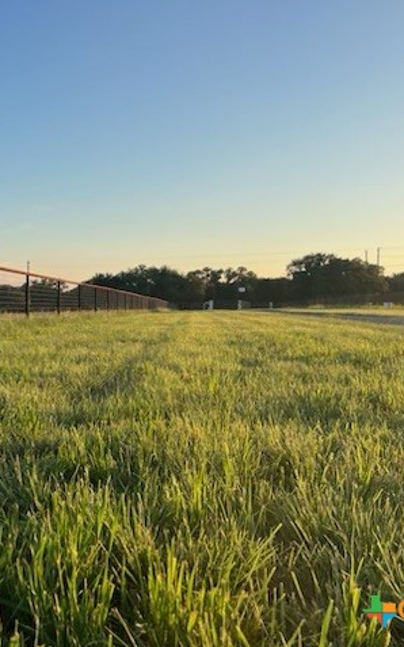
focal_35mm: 37
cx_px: 91
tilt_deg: -2.0
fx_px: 652
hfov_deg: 33.6
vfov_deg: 52.8
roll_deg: +0.5
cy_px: 324
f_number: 1.5
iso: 50
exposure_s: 1/1645
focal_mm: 5.7
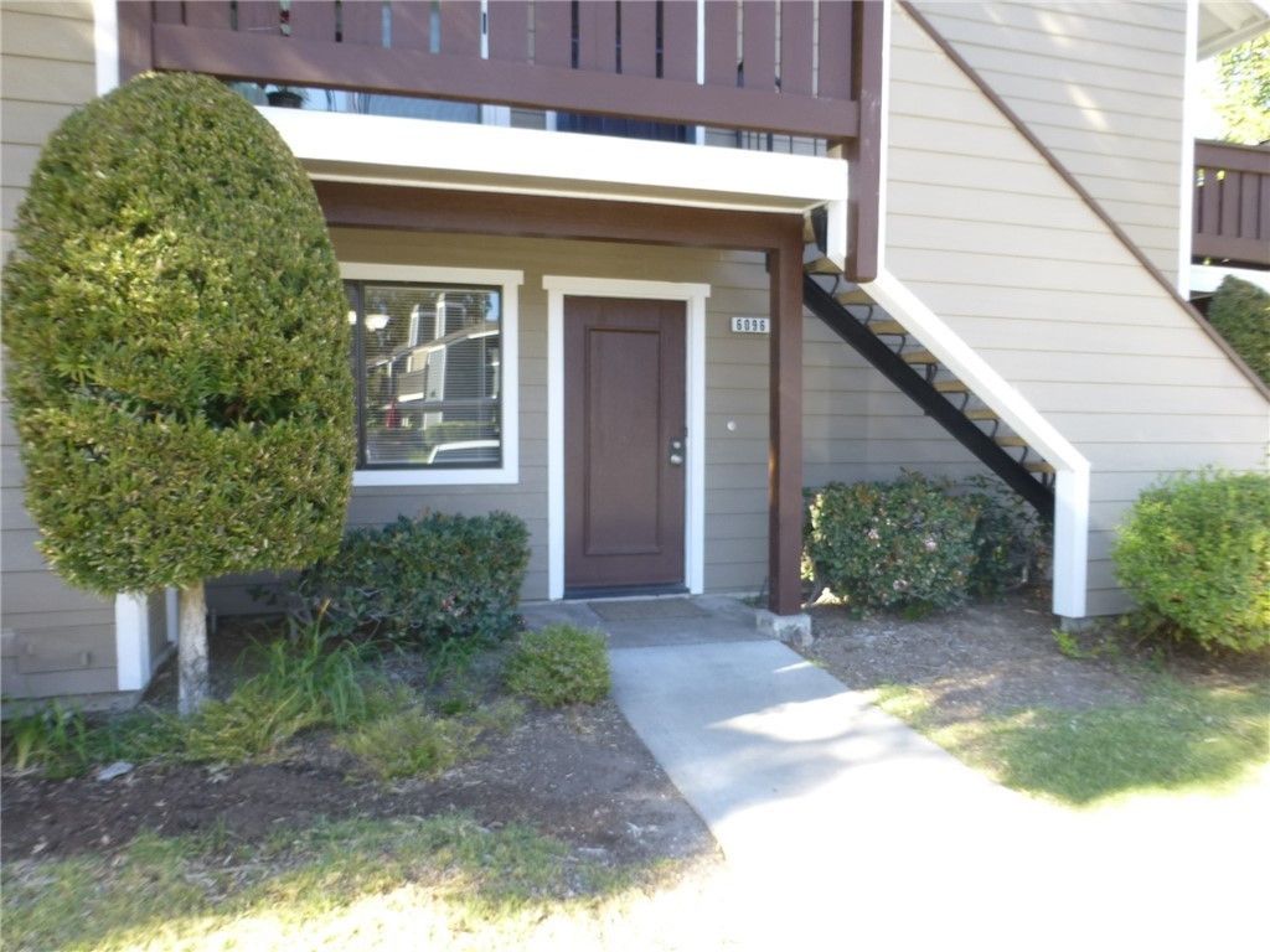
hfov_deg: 71.6
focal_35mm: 24
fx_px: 881
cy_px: 476
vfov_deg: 56.8
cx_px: 635
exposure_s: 1/80
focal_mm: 4.3
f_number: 3.3
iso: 100
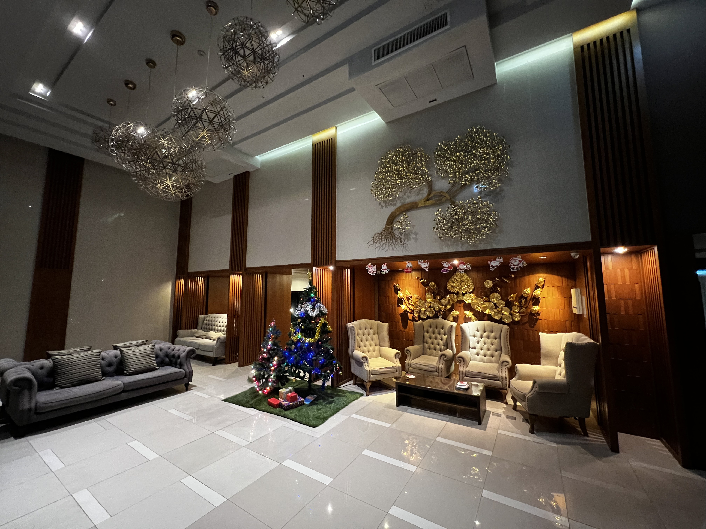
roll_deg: +0.8
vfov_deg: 89.9
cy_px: 264
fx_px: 265
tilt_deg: +6.2
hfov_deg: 106.2
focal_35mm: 13
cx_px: 353
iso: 800
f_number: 1.8
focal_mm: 1.57
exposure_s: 1/33
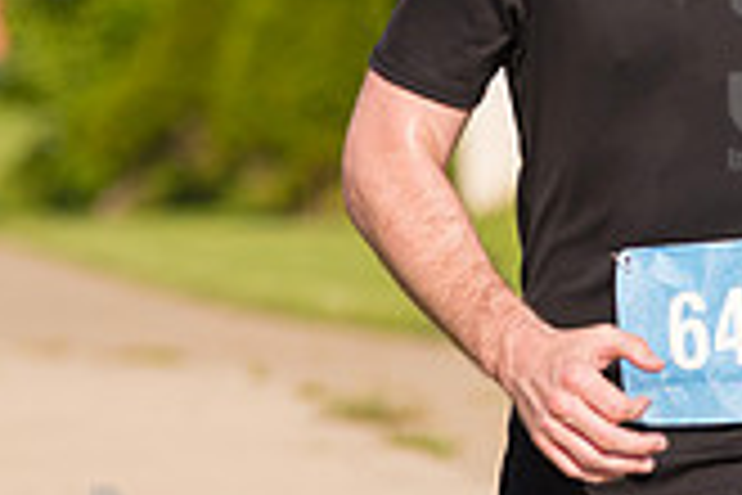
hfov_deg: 2.9
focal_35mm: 703
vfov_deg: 2.0
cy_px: 16
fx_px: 14488
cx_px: 868
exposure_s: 1/2000
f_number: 5.6
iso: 400
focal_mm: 200
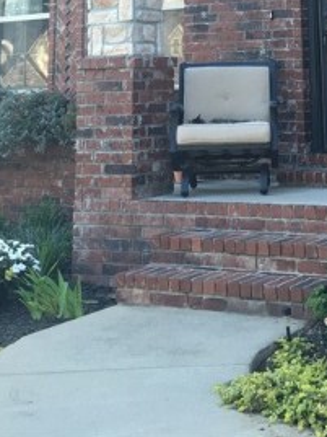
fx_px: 1045
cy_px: -186
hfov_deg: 17.7
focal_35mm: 83
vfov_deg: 20.7
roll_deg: +1.7
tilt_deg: +15.9
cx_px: 247
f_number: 2.2
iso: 40
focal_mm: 4.15
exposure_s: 1/120
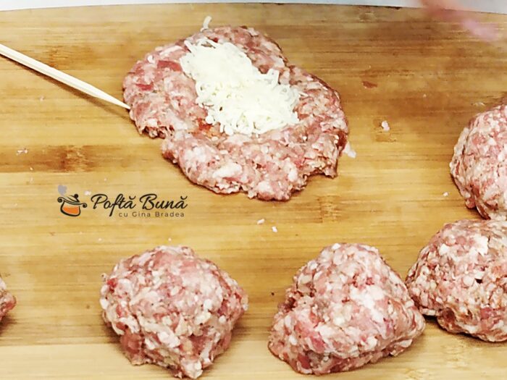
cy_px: 190
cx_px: 254
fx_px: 2329
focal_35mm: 159
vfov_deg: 9.3
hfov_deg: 12.4
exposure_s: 1/50
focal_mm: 5.25
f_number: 1.75
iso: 444
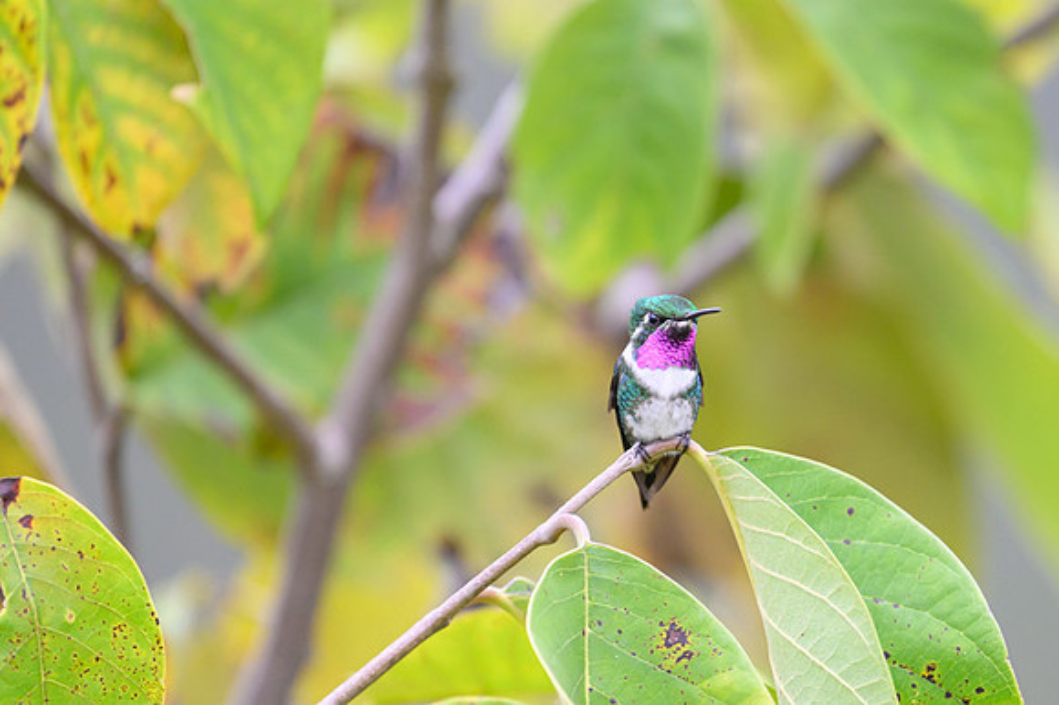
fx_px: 25271
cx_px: 813
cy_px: 383
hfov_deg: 2.4
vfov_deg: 1.6
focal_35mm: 860
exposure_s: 1/2000
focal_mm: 560
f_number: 4
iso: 2000
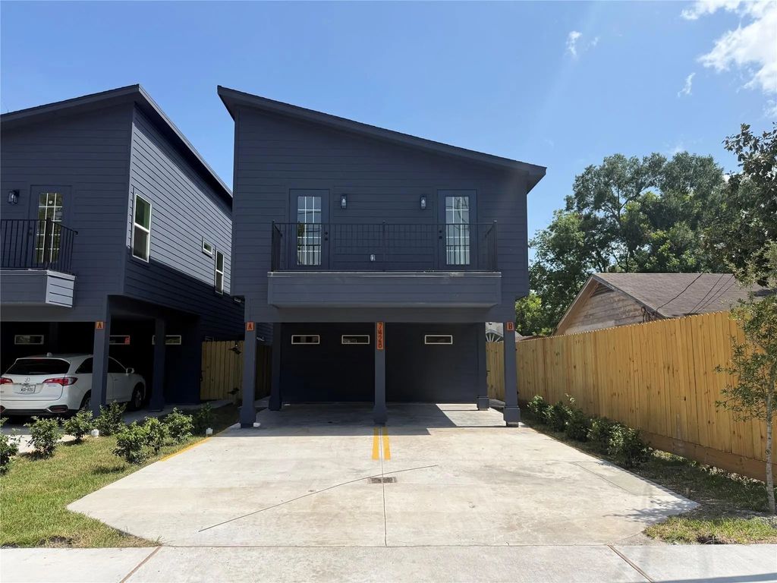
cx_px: 388
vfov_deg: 56.8
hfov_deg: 71.6
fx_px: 539
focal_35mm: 24
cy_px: 292
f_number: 1.78
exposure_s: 1/4673
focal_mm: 6.76
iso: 80
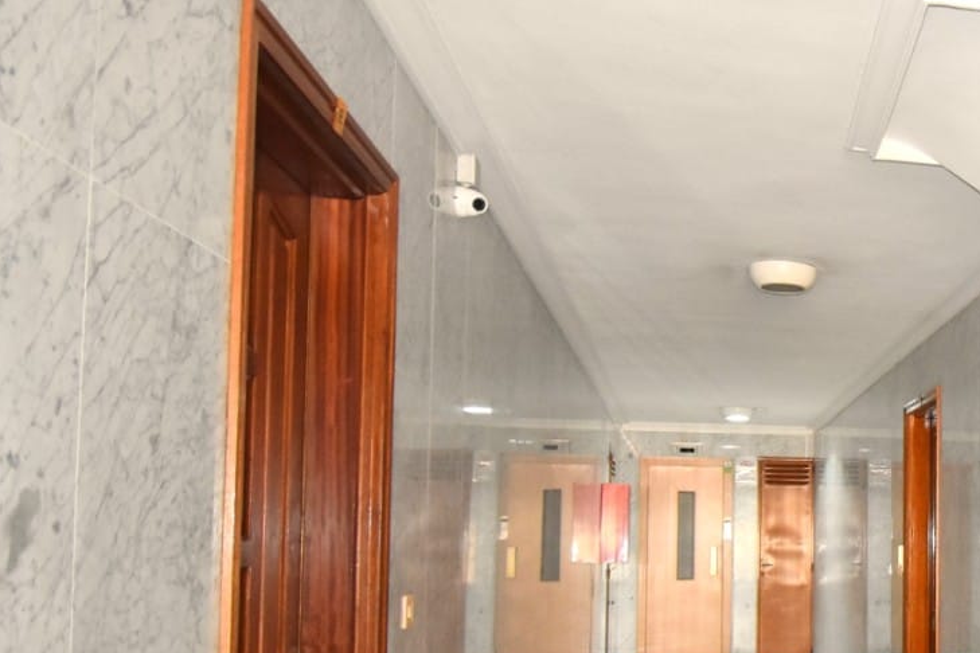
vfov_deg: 35.0
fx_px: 1007
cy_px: 504
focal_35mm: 37
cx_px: 1057
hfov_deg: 42.0
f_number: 4.5
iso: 1100
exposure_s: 1/60
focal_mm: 10
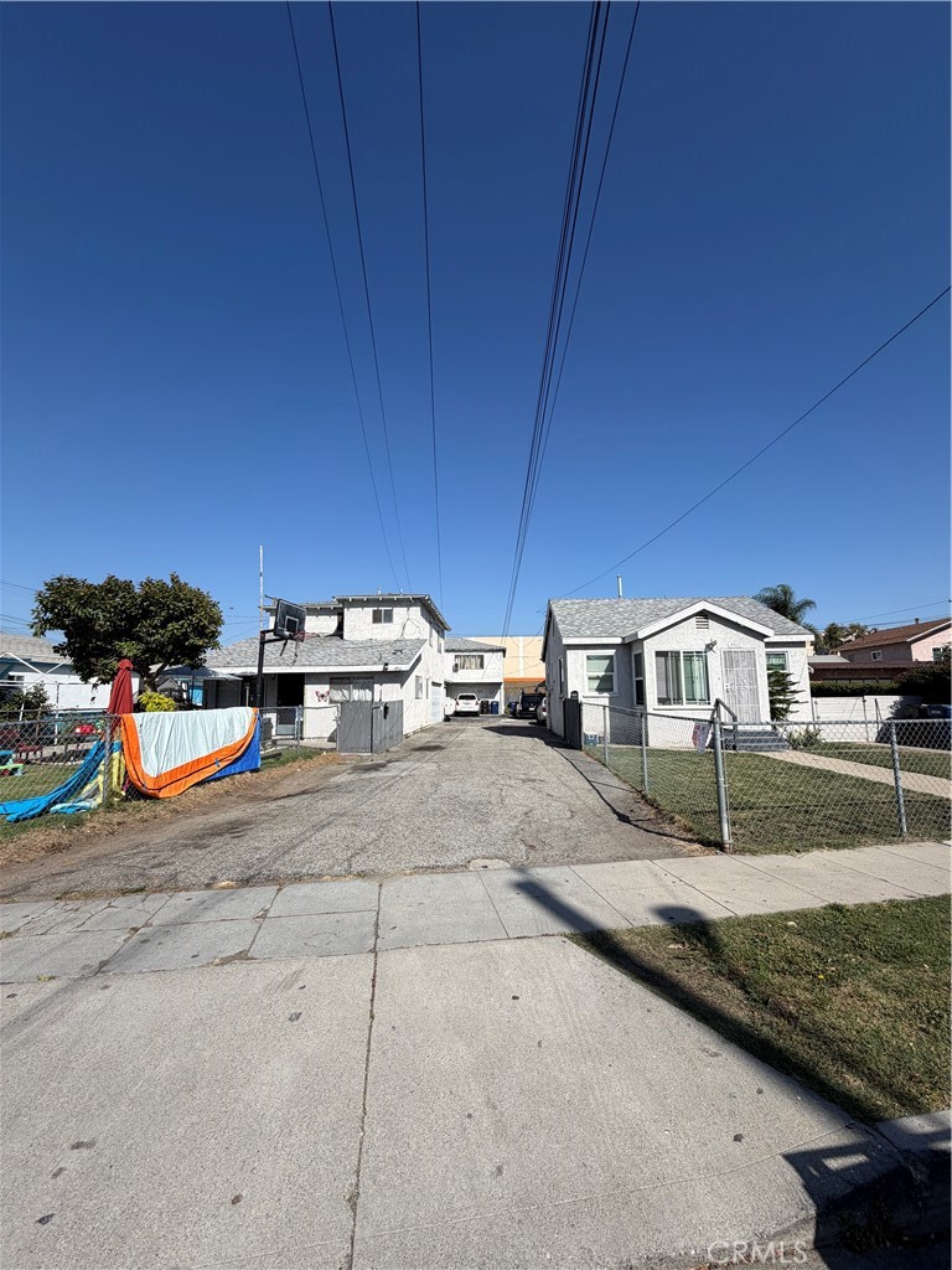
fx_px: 513
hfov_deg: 85.7
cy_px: 635
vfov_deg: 102.1
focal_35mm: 14
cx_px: 476
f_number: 2.2
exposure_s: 1/1087
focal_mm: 2.22
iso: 20
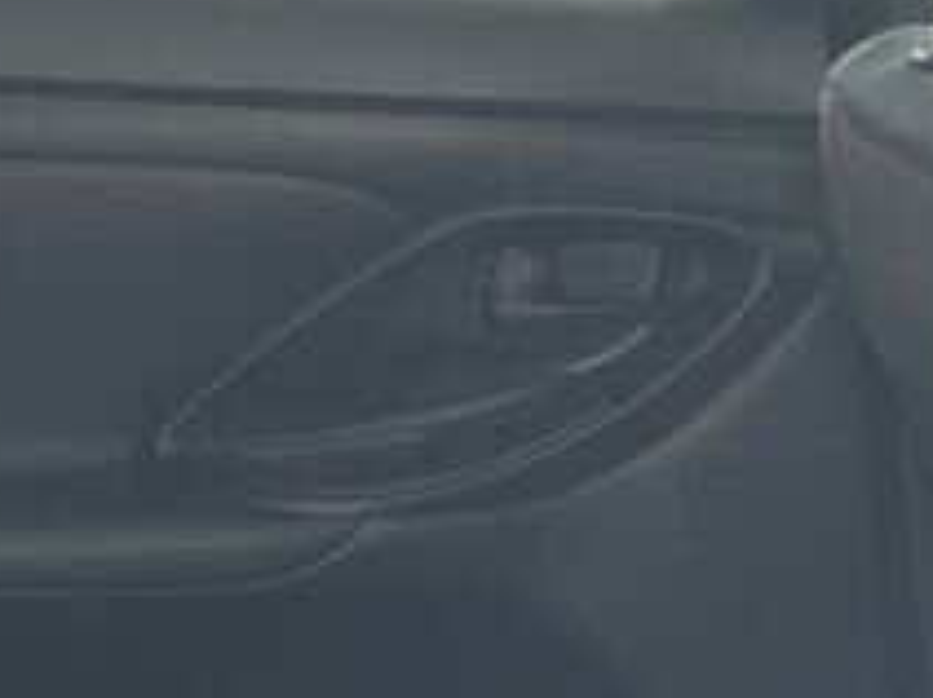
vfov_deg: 11.4
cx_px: 1273
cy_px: 954
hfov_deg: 14.8
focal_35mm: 126
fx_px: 3394
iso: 64
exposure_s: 1/121
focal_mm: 5.1
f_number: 1.6
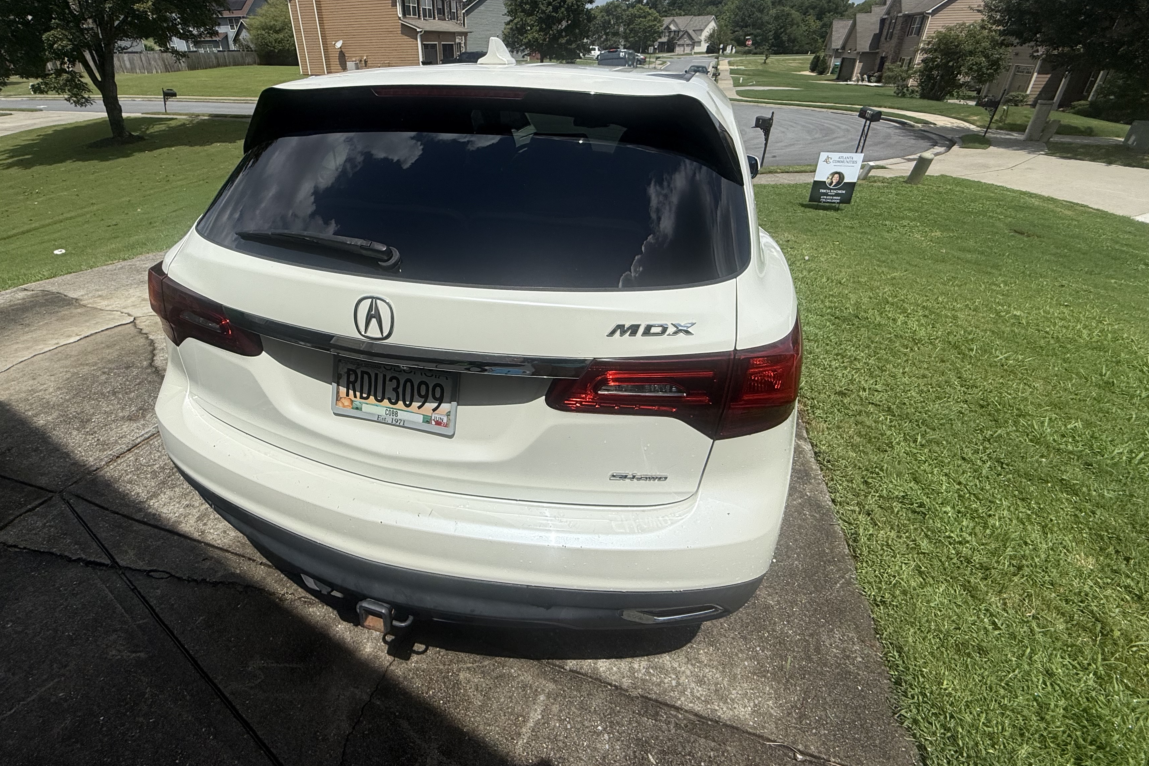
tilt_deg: -28.1
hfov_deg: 92.9
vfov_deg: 70.2
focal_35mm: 17
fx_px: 543
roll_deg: +0.9
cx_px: 508
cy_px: 336
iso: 50
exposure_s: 1/6173
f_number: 2.2
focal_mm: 2.22
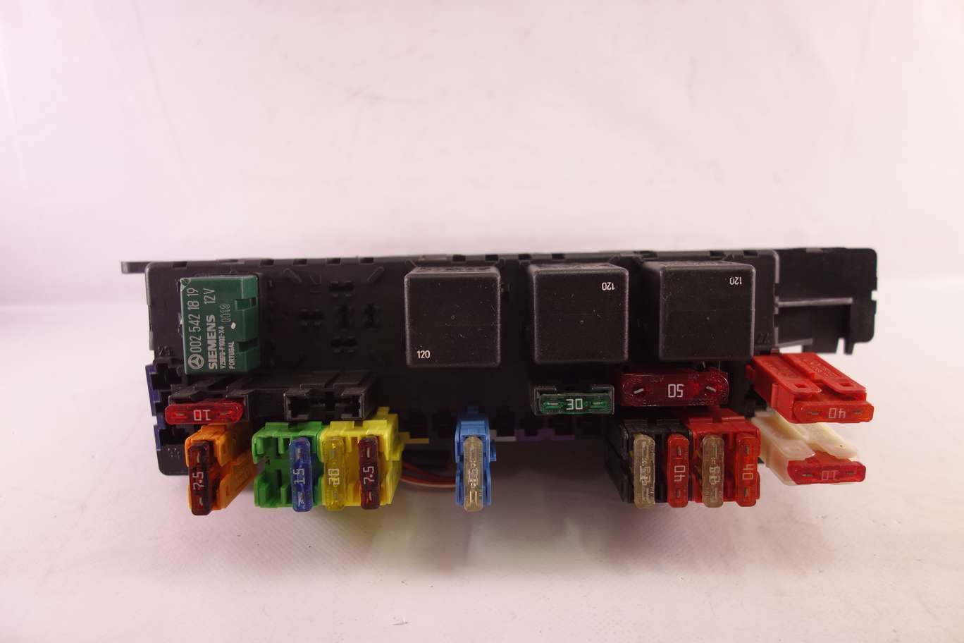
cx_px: 482
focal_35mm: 28
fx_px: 750
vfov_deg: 46.4
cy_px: 322
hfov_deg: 65.5
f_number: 2
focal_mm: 10.4
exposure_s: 1/100
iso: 200
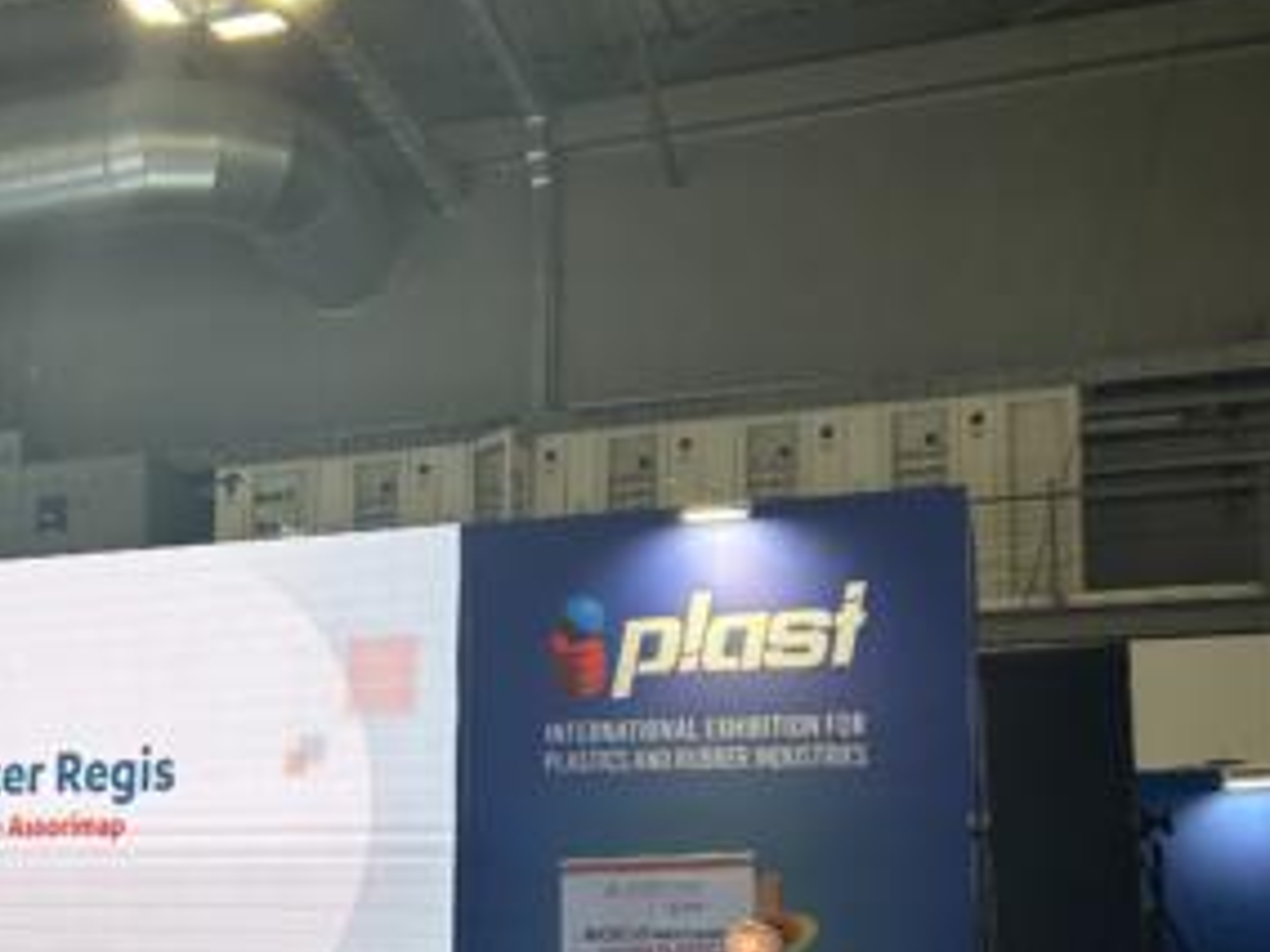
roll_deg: -2.4
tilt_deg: +8.9
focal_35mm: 55
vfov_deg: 26.1
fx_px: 2018
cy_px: 764
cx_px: 121
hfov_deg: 33.1
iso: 40
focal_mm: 5.7
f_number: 1.5
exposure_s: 1/162
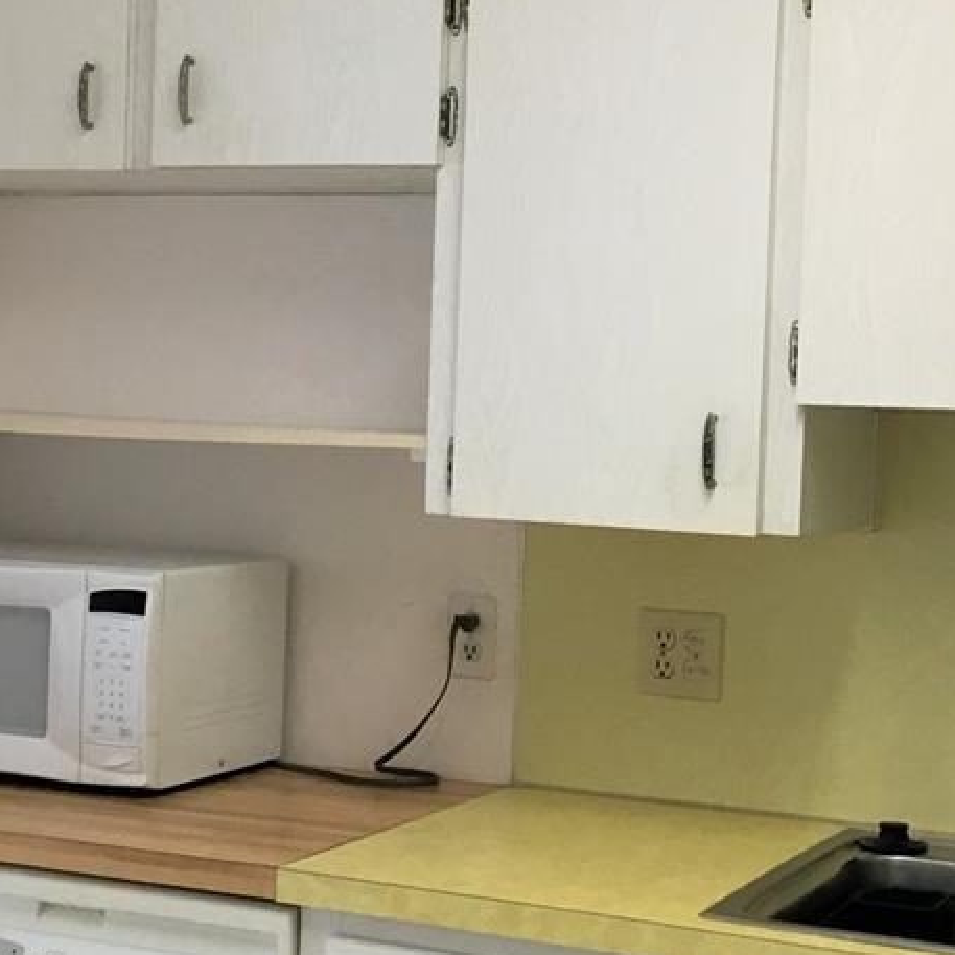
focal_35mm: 72
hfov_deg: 24.0
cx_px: 468
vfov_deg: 24.0
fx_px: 2247
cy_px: 462
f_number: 2.4
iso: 32
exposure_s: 1/30
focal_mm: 3.3
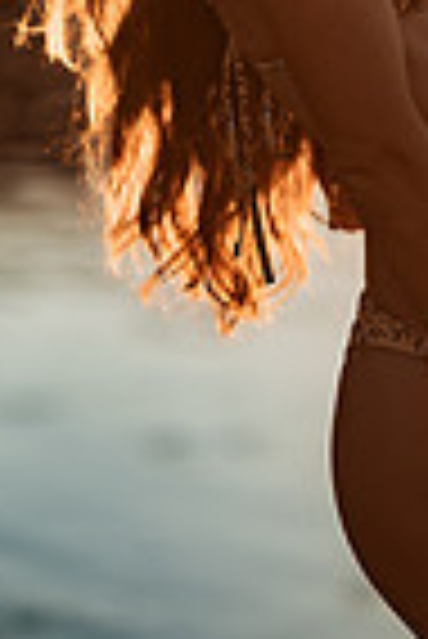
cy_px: -153
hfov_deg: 3.2
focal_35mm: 427
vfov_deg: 4.8
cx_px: 356
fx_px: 7596
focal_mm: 135
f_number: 1.8
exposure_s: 1/1600
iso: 100
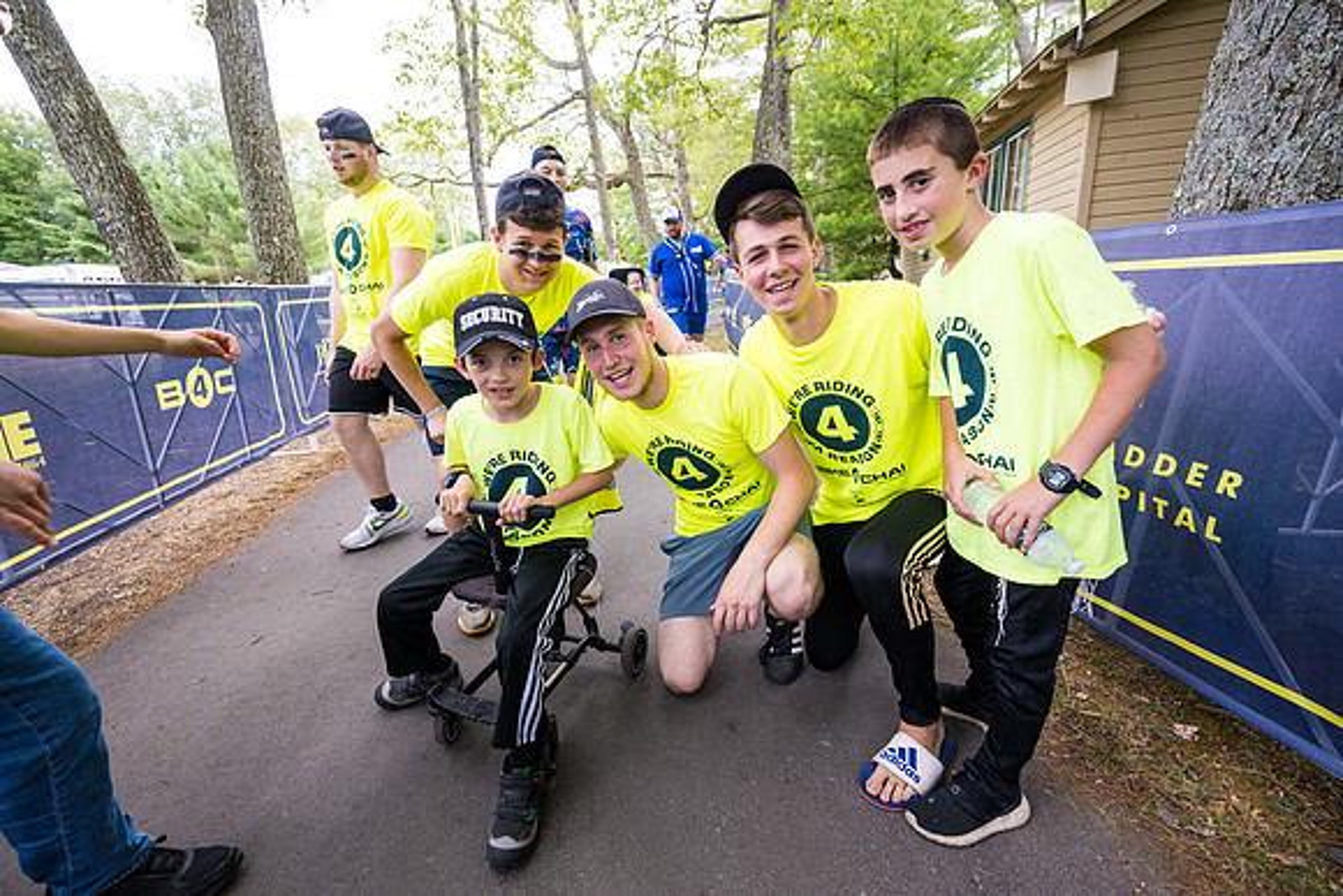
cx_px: 672
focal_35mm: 16
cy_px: 448
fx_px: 578
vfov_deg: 75.5
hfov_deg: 98.5
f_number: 4
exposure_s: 1/500
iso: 720
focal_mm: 15.5
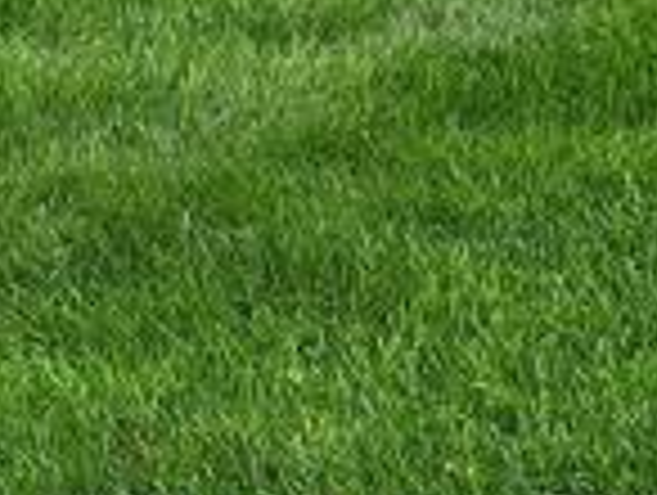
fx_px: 3061
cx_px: 396
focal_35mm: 161
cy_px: -306
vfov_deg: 9.0
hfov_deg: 12.2
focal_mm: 6.3
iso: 10
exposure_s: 1/230
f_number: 1.7
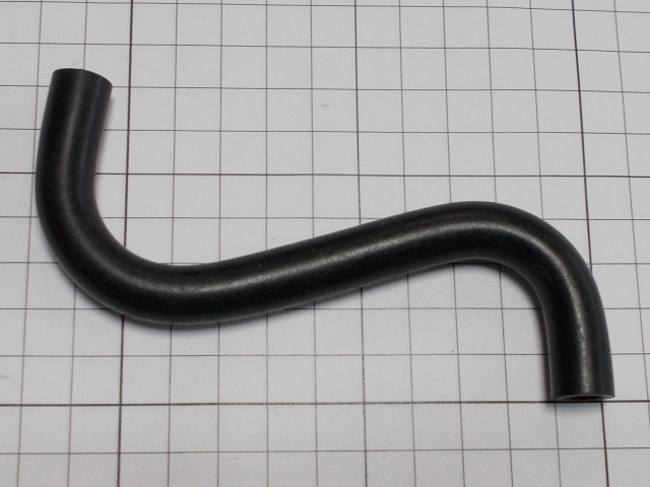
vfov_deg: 53.1
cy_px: 244
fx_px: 488
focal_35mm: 26
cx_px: 325
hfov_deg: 67.3
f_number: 3.2
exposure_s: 1/25
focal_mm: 4.6
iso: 140
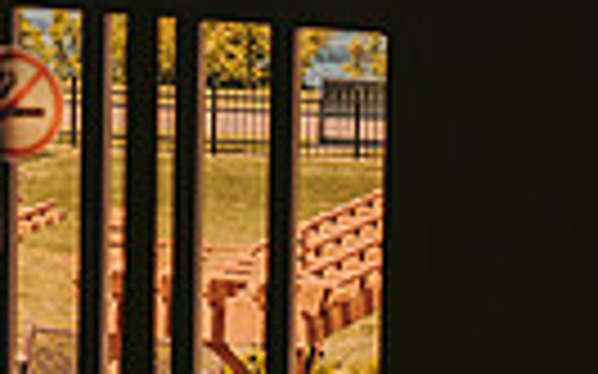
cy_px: -304
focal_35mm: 222
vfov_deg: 5.8
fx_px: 3617
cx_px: 184
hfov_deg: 9.4
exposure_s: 1/200
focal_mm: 50
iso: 400
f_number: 8
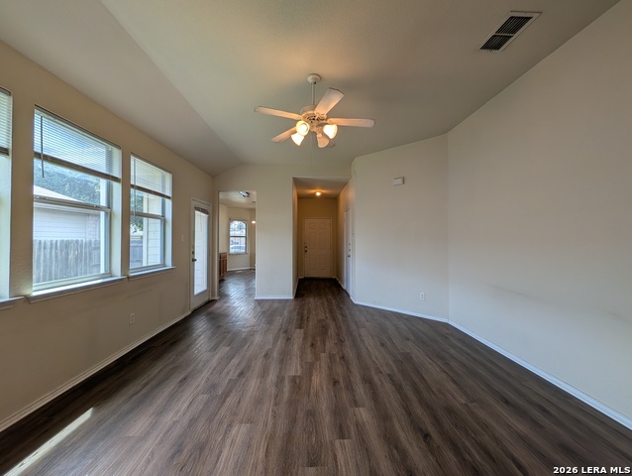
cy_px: 238
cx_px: 316
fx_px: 219
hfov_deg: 110.5
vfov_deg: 94.6
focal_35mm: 12
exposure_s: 1/244
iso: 62
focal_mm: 2.02
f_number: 1.7
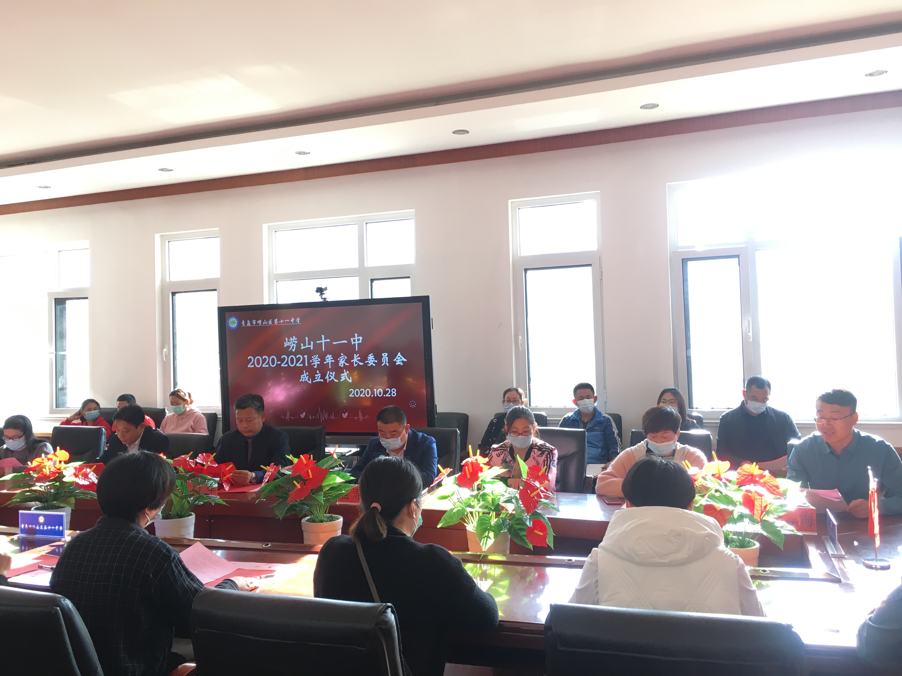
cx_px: 451
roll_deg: +0.3
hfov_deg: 61.7
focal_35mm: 29
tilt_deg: +1.4
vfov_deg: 48.2
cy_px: 338
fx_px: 756
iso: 32
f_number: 2.2
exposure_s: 1/33
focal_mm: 4.15
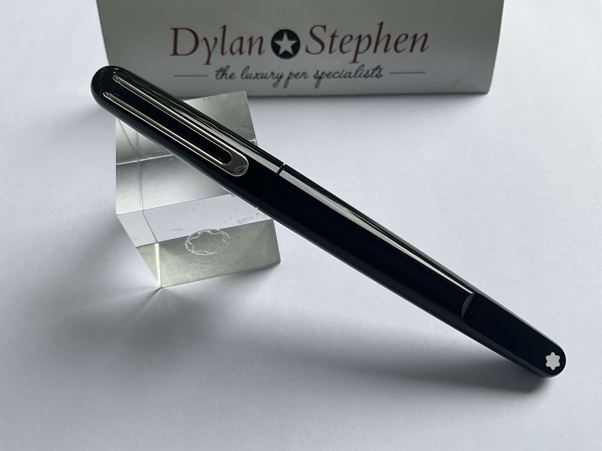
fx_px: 504
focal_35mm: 29
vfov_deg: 48.2
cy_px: 226
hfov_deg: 61.7
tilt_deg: -55.8
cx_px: 301
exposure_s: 1/137
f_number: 1.8
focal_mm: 3
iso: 16
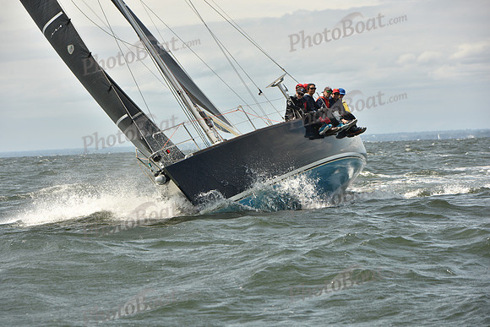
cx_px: 245
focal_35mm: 175
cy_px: 164
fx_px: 2382
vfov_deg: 7.9
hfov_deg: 11.7
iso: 250
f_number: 9
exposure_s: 1/800
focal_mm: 175
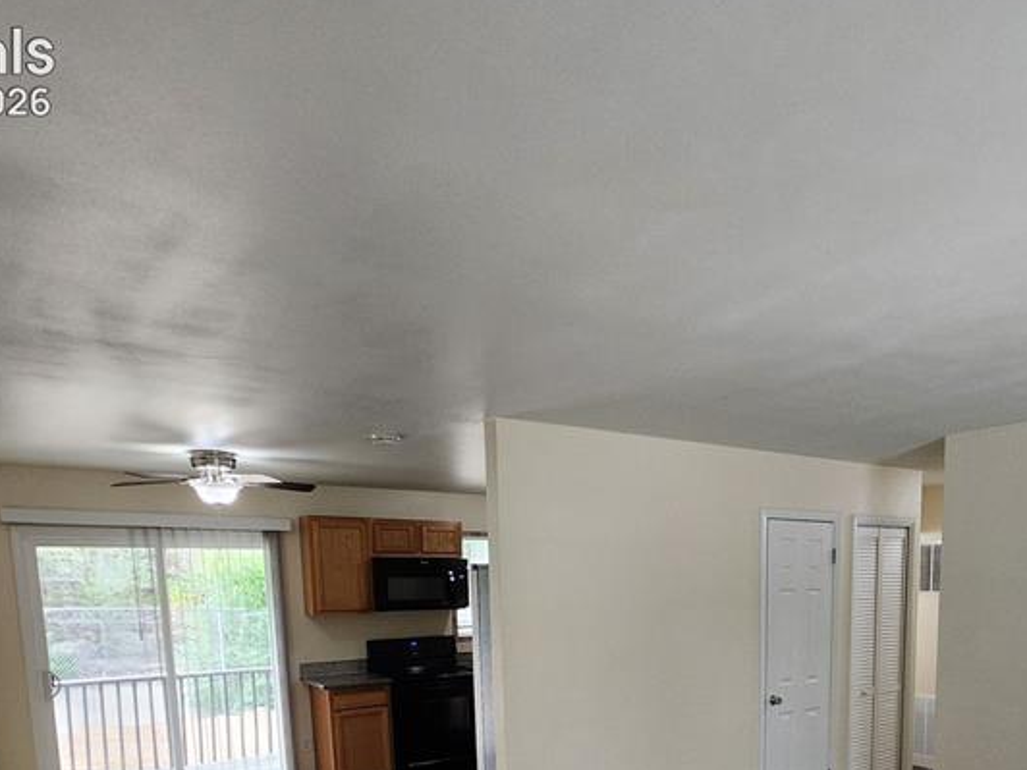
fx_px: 742
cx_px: 666
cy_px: 686
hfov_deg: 67.9
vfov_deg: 49.2
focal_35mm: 25
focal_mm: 1.74
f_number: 2.2
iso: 200
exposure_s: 1/60
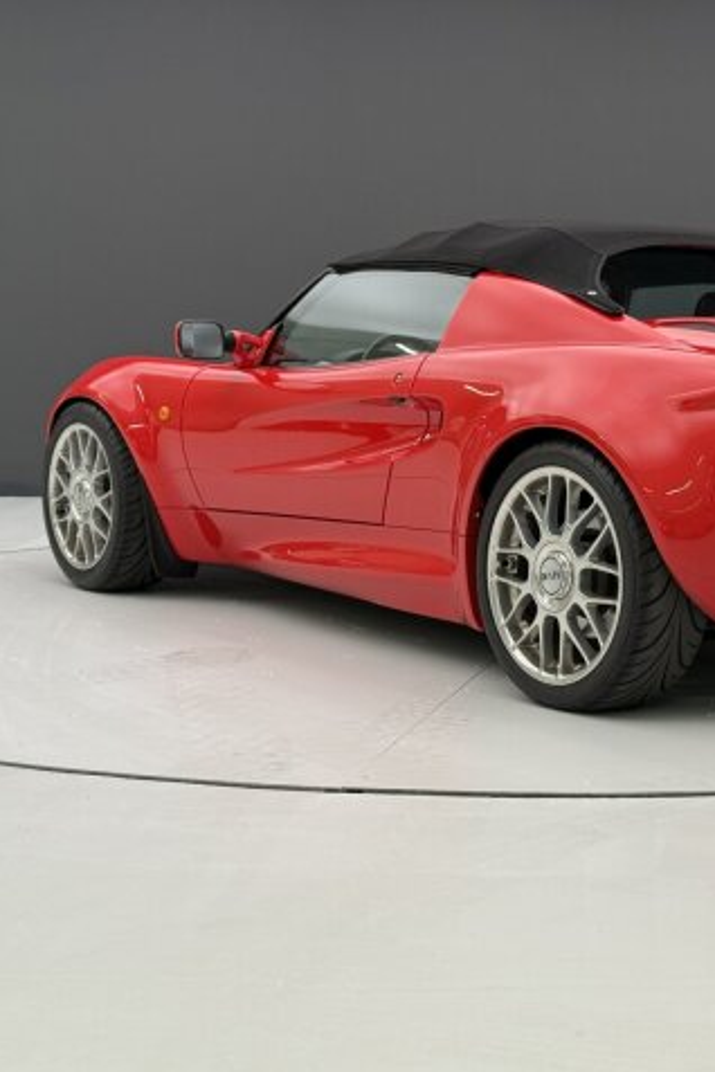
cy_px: 537
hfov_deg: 20.0
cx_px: 612
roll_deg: -1.4
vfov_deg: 30.1
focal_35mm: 67
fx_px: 1996
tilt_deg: -5.6
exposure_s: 1/100
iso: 100
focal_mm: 6.76
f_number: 1.78
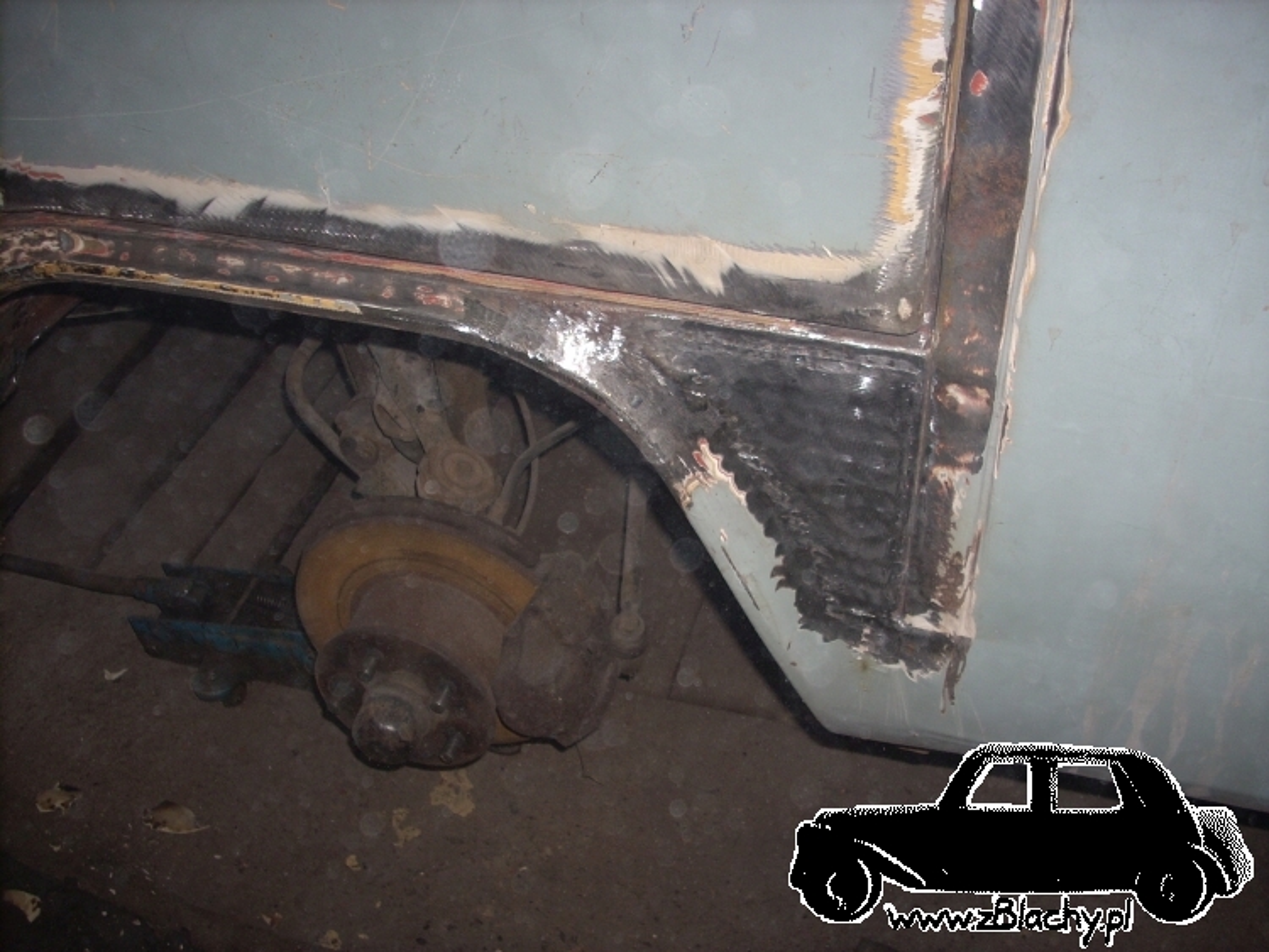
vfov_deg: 38.7
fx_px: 1357
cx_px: 634
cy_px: 476
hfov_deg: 50.1
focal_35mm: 37
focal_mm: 6.2
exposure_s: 1/60
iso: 64
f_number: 2.8
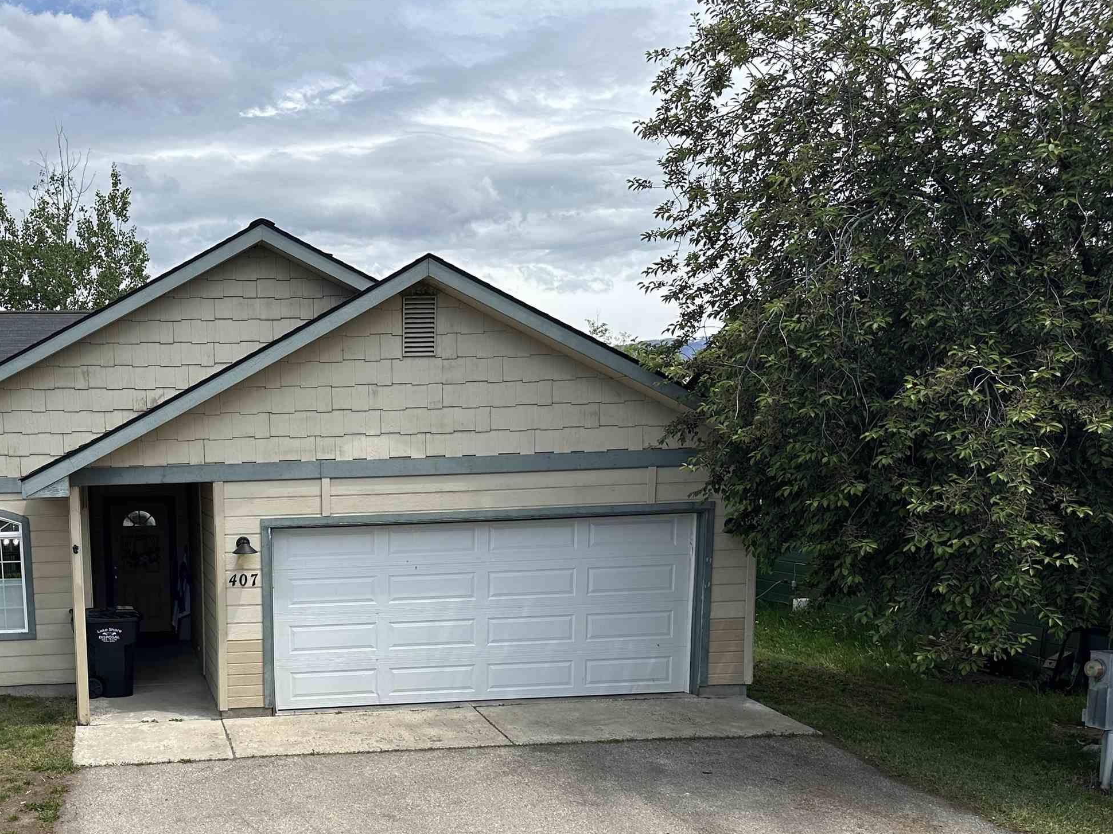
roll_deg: +1.1
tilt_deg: -8.6
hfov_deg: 46.9
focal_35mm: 38
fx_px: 1222
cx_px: 256
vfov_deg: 36.5
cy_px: 657
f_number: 1.78
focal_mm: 6.86
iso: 80
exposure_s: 1/3356
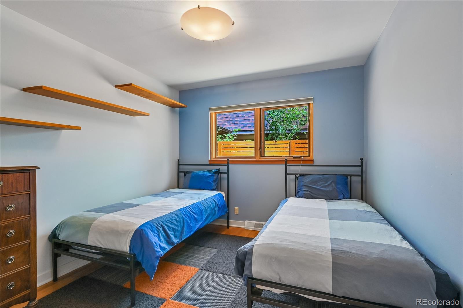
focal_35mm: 16
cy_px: 154
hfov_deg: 96.7
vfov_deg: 73.7
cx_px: 232
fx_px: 206
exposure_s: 1/15
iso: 400
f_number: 10
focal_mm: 16
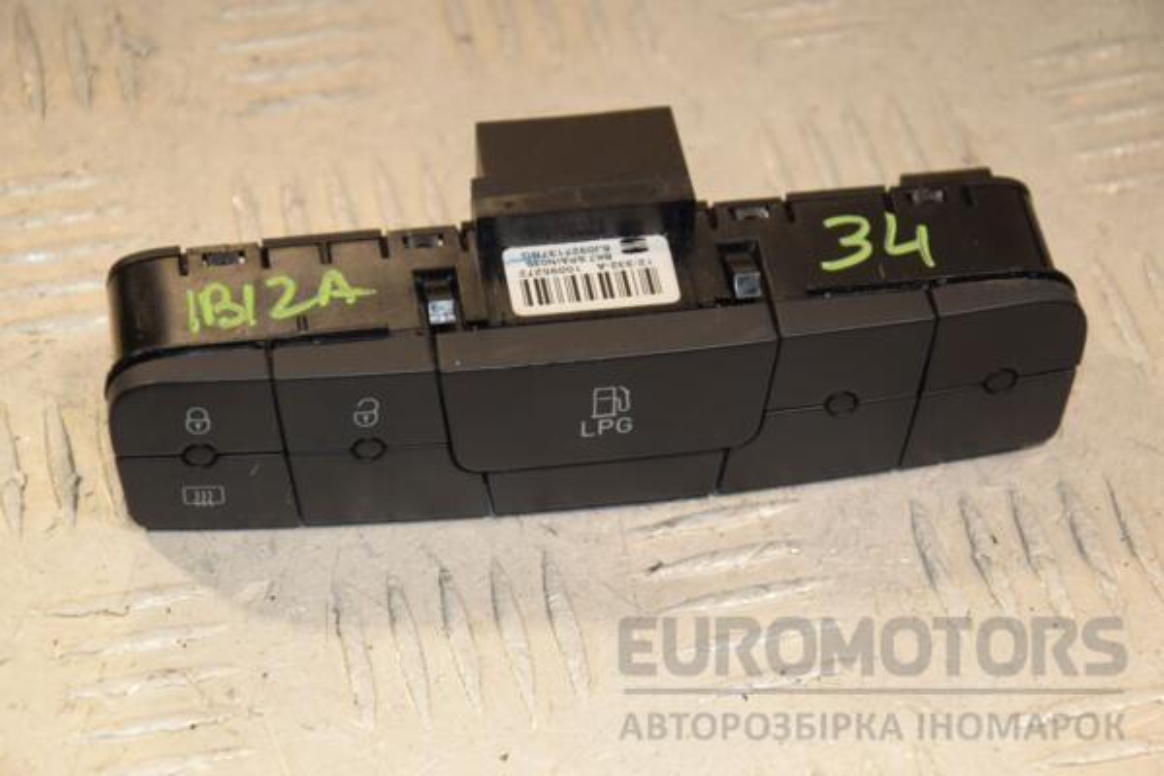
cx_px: 582
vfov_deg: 11.4
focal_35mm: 120
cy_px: 388
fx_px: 3880
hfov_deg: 17.1
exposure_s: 1/200
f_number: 6.3
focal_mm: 80
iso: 800
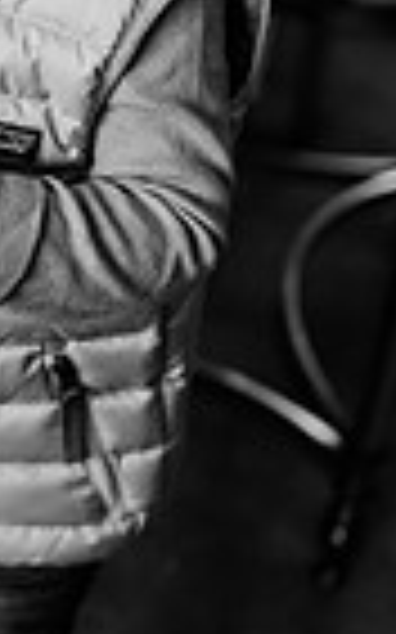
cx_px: -117
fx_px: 1348
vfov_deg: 25.8
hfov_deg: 15.9
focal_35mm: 78
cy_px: 94
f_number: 1.8
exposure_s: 1/200
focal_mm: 24
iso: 640
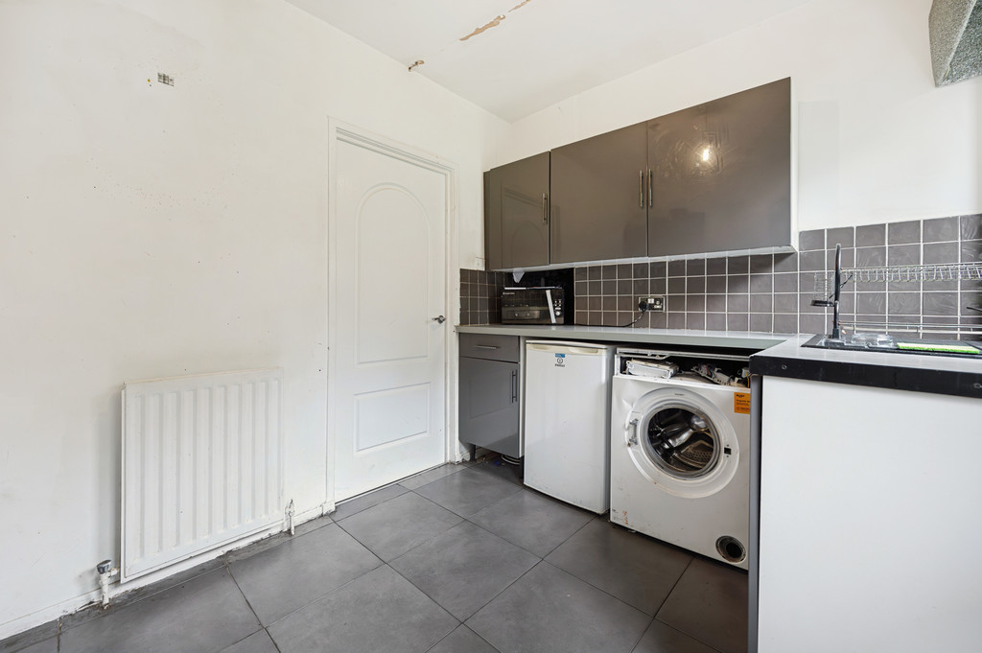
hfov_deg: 104.3
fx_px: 382
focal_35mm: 14
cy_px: 326
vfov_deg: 81.1
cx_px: 491
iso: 1600
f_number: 5
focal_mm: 14
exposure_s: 1/100
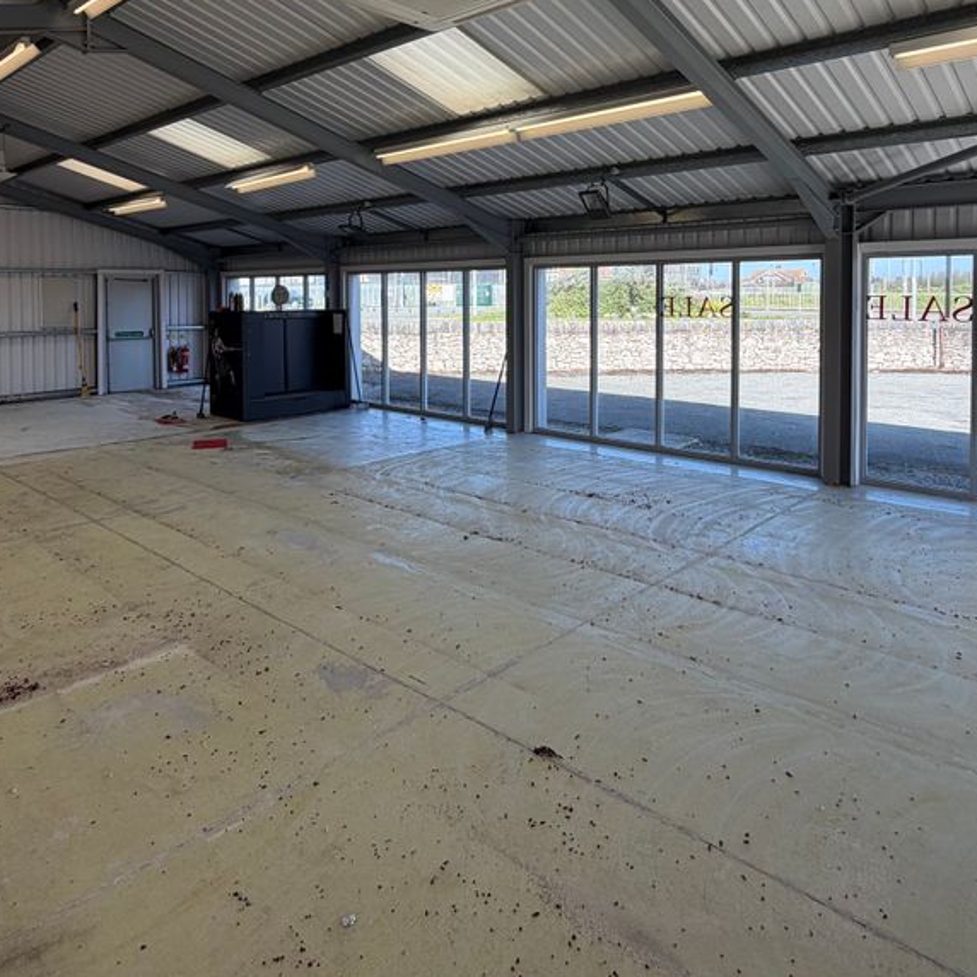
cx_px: 475
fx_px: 766
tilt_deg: -1.6
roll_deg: +0.8
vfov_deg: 63.1
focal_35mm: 24
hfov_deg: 65.0
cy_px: 313
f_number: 2.2
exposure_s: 1/243
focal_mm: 2.22
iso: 40
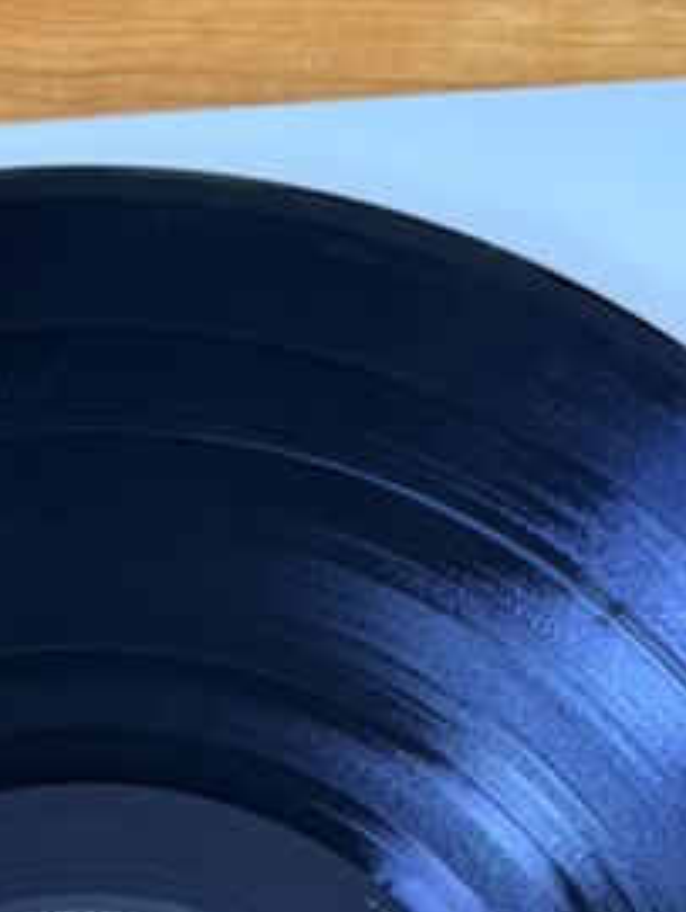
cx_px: 95
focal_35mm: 91
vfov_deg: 19.9
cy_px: 1155
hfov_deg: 16.1
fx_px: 2401
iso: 400
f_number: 1.78
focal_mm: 6.76
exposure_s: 1/60
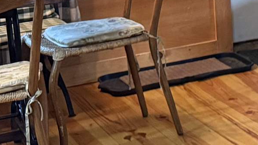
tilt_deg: -6.5
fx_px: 924
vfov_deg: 8.7
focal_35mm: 135
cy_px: -89
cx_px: 585
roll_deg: +1.6
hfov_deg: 12.9
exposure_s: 1/40
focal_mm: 6.76
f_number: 1.78
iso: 640
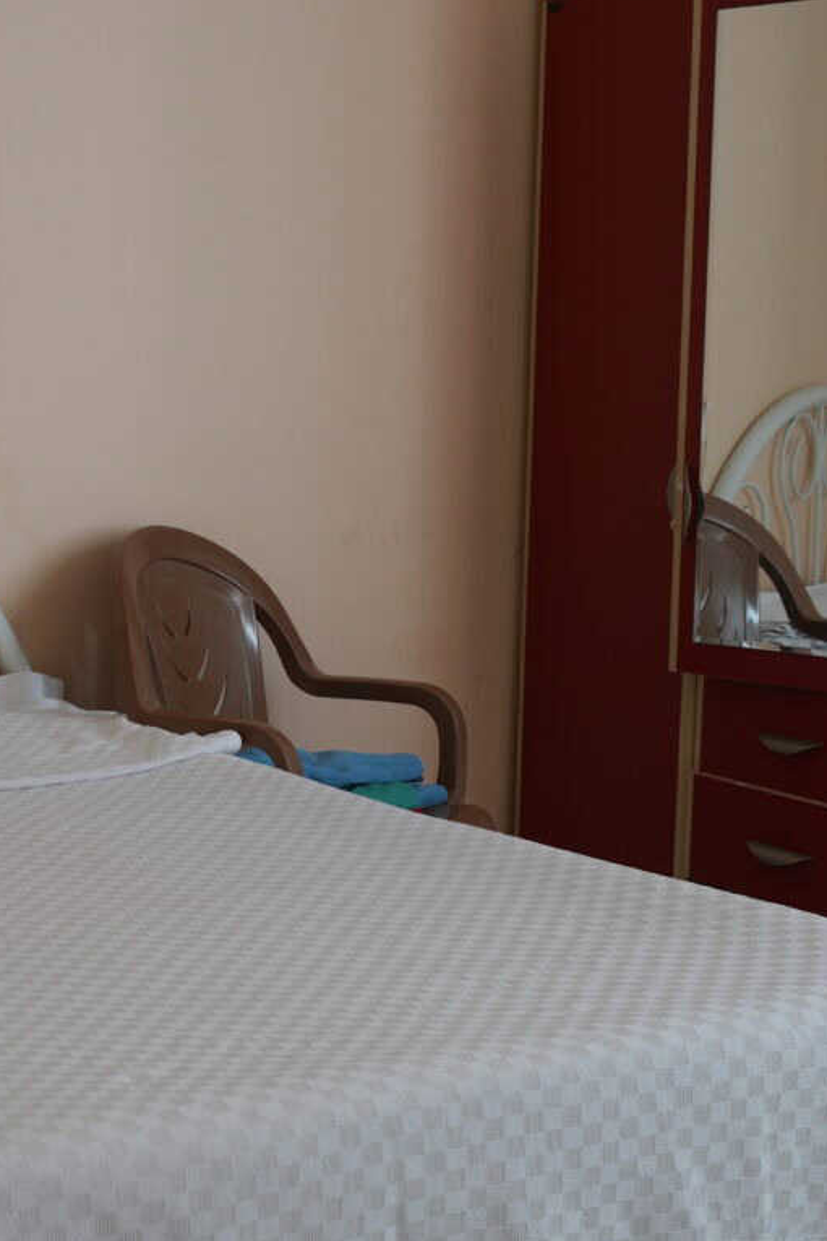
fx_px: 2584
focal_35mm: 75
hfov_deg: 17.8
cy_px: 757
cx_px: 6
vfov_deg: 26.9
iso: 320
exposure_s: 1/160
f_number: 4
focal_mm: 28
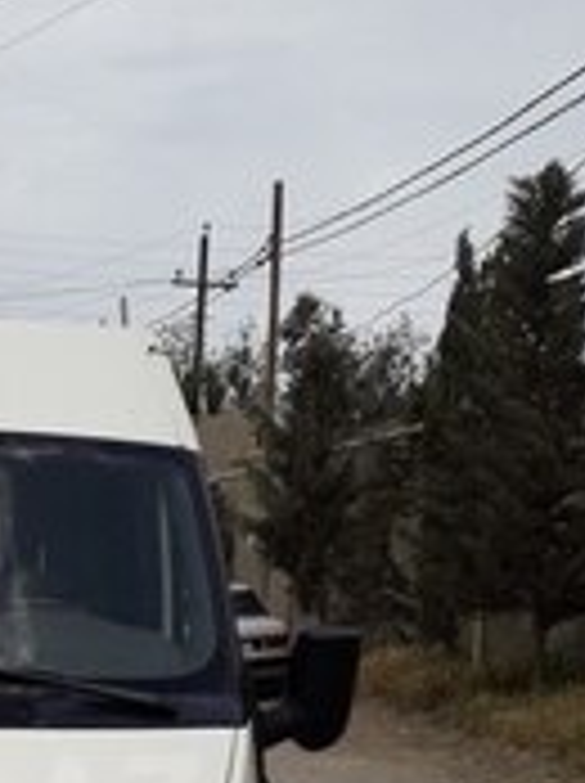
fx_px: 1739
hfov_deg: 18.0
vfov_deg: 24.1
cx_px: -144
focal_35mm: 77
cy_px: 806
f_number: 1.9
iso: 40
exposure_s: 1/2618
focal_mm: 3.6
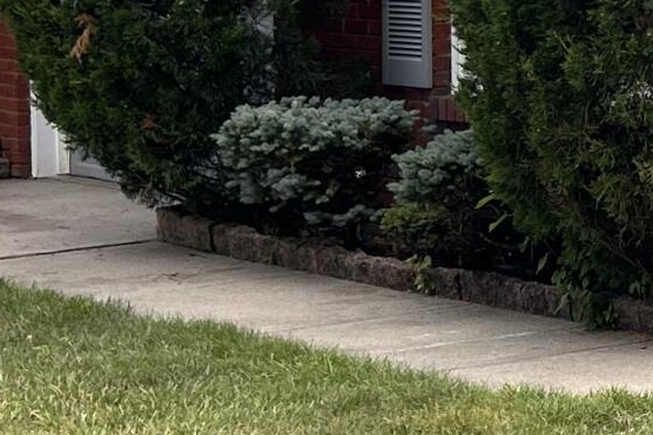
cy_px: 48
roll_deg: +0.0
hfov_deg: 12.2
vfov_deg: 9.3
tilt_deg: -2.8
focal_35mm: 146
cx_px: 1374
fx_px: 2647
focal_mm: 5.7
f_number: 1.5
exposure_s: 1/775
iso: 50
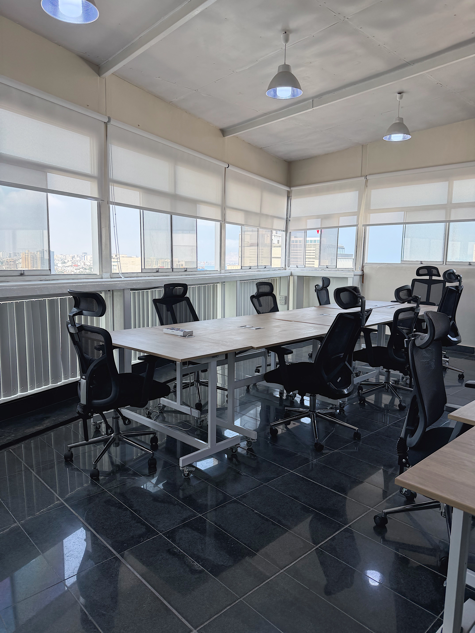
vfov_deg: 71.6
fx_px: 439
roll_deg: -1.6
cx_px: 238
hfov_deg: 56.8
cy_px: 316
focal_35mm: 24
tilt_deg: -7.3
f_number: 1.78
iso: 100
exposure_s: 1/813
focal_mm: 6.76
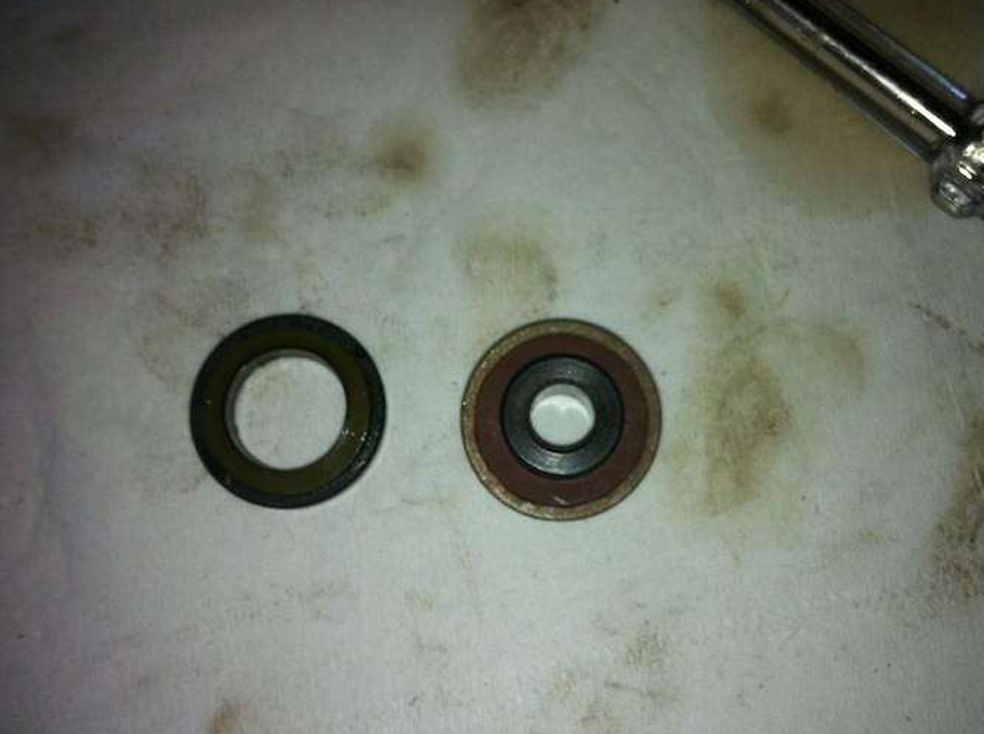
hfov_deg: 44.8
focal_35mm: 42
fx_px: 1192
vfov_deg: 34.3
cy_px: 376
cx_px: 531
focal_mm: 3.85
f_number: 2.8
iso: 80
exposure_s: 1/427
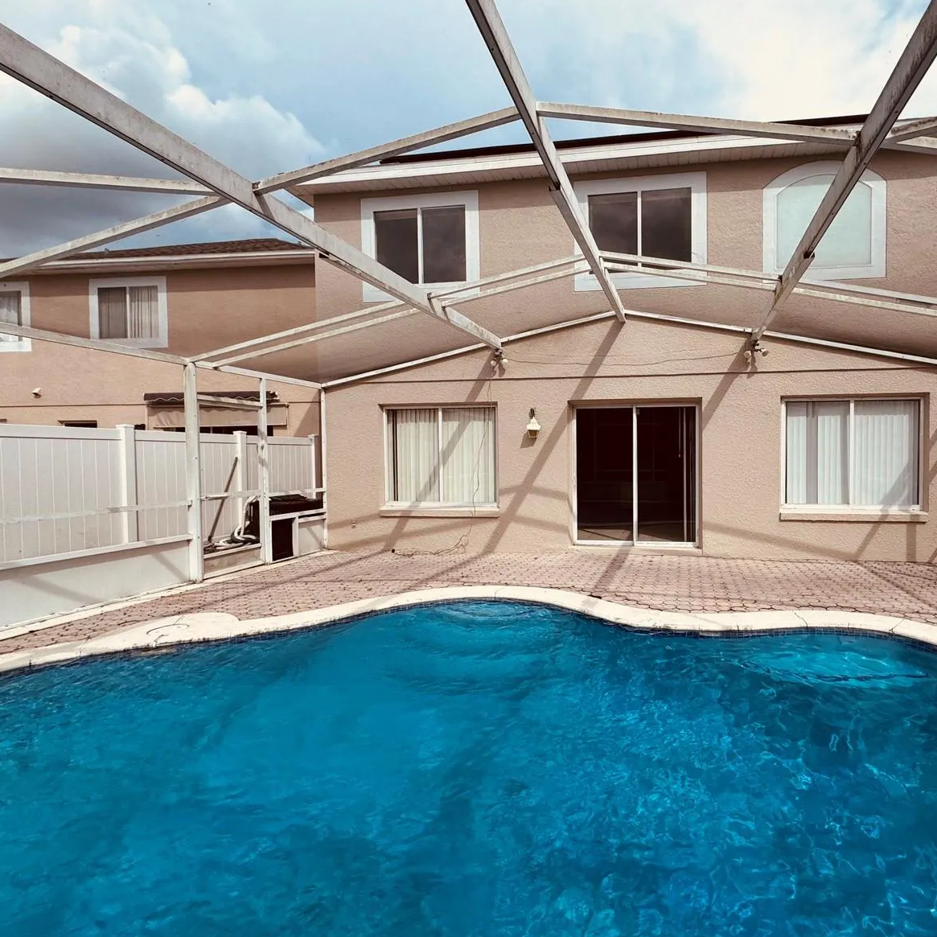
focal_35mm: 17
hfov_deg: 81.5
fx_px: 521
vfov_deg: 84.0
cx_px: 615
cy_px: 472
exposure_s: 1/1709
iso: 50
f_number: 2.2
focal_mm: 2.22
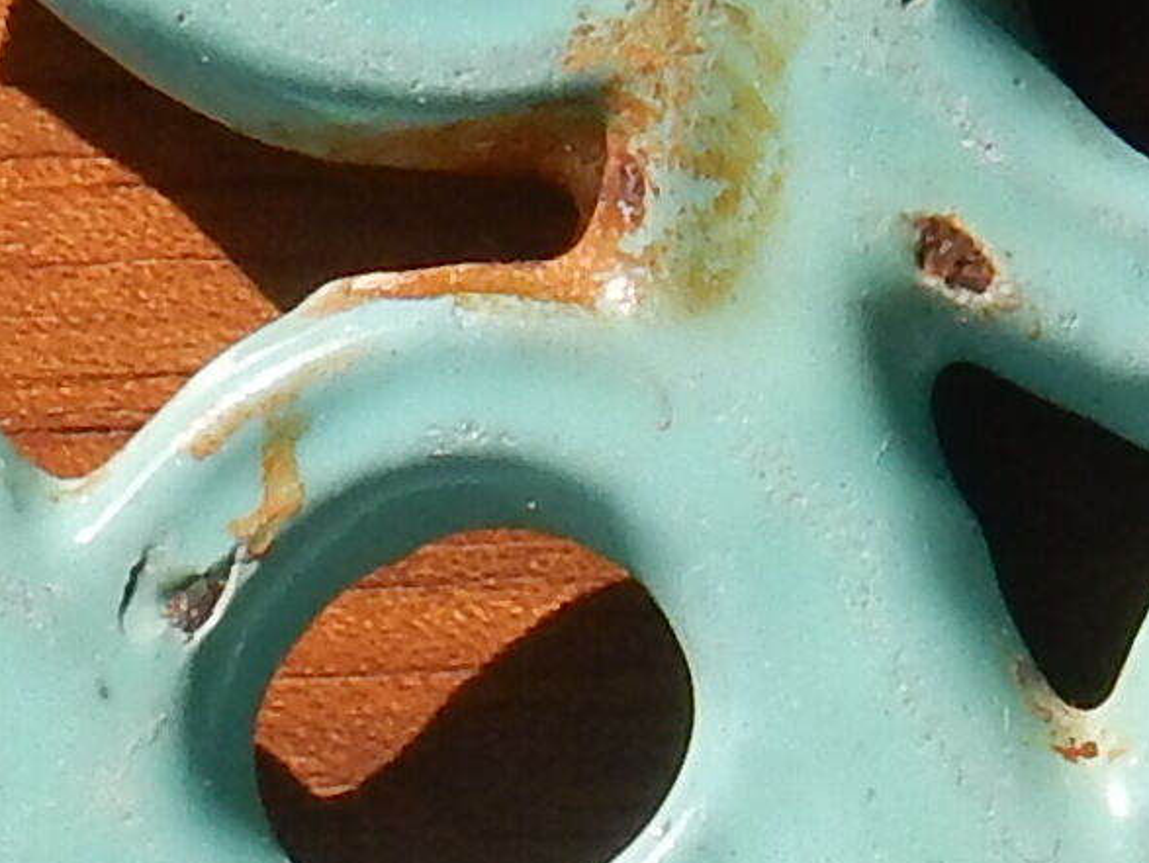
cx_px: 969
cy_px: 2740
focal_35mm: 557
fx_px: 18500
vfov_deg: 2.6
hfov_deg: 3.6
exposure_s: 1/250
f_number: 4.8
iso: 125
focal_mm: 12.6
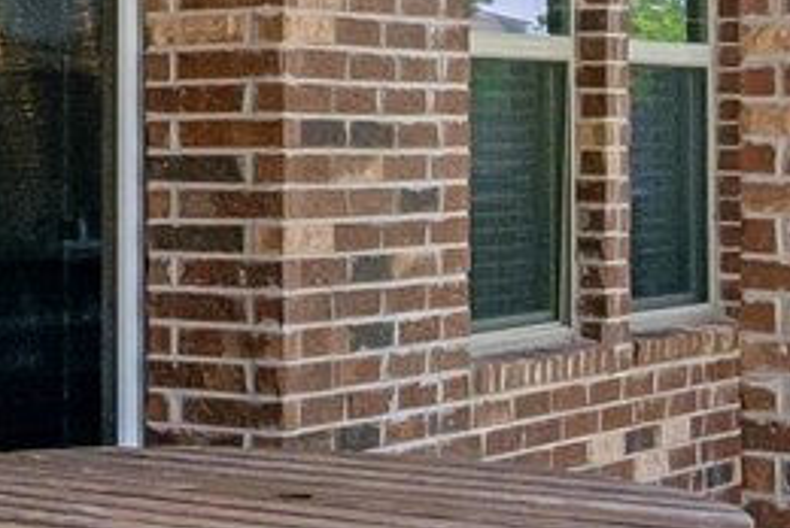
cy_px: 153
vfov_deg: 11.6
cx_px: -714
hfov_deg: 14.7
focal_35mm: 118
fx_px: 2592
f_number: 9
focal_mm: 10
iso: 100
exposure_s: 1/400
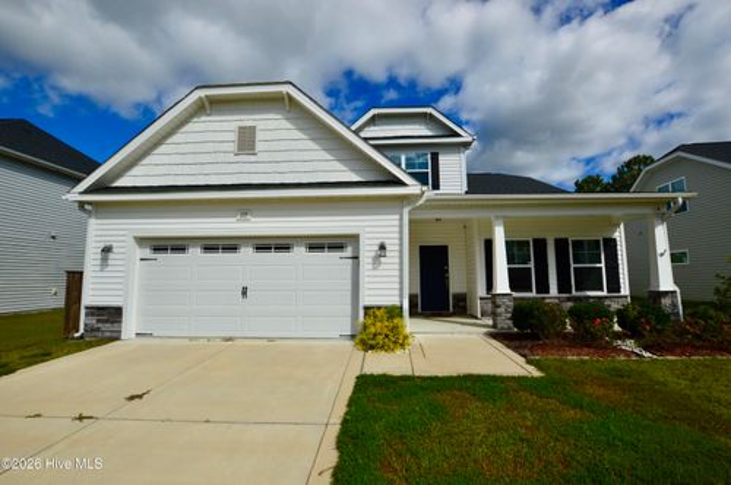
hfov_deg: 100.5
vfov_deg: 77.2
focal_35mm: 15
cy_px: 242
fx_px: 304
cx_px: 366
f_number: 11
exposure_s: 1/500
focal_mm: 10
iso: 220
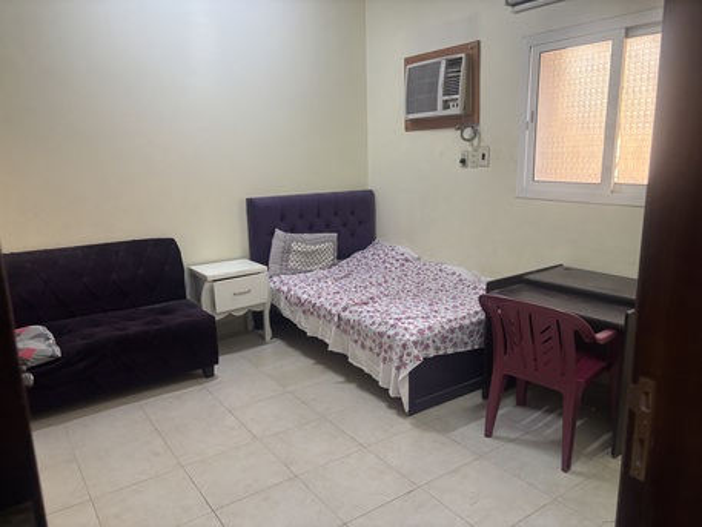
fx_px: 527
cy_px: 264
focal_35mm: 26
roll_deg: +2.0
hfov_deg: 67.3
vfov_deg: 53.1
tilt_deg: -12.8
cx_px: 351
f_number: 1.6
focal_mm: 5.96
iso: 320
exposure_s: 1/60
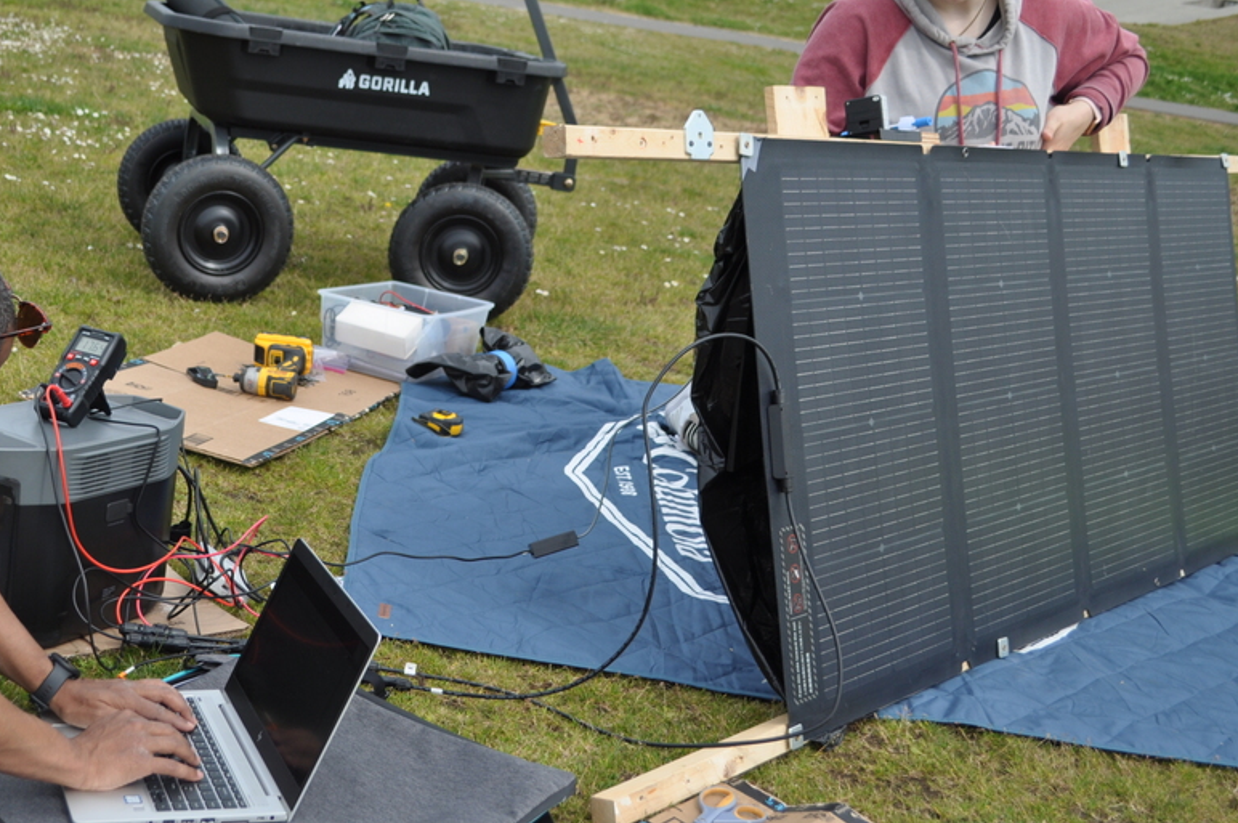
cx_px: 412
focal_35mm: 50
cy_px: 347
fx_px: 1718
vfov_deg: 26.9
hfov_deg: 39.2
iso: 200
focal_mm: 24
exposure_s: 1/1000
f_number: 4
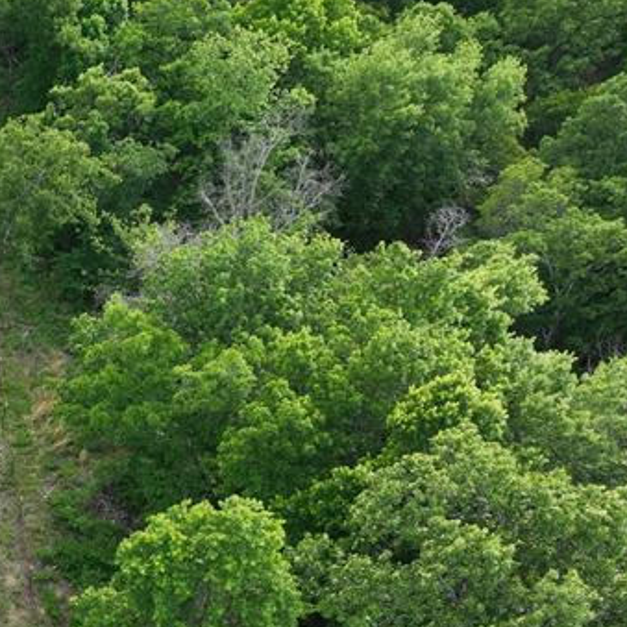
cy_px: 459
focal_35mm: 64
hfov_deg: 23.4
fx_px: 1312
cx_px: -213
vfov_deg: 26.6
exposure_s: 1/640
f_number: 2.8
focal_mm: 12.29
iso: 100
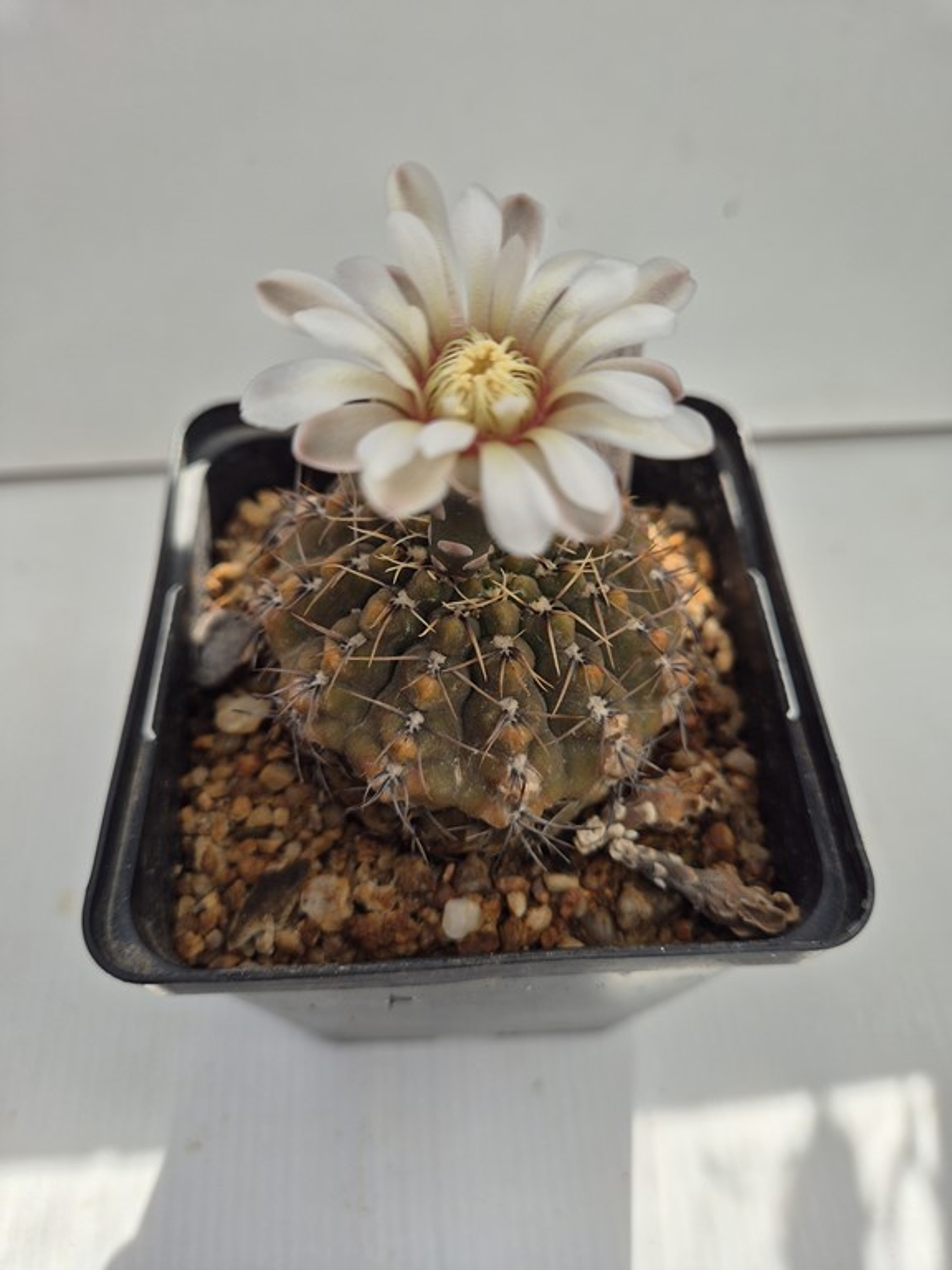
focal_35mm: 23
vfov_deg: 73.9
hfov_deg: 58.9
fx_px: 843
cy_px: 635
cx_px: 476
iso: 25
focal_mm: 5.4
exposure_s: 1/766
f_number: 1.8
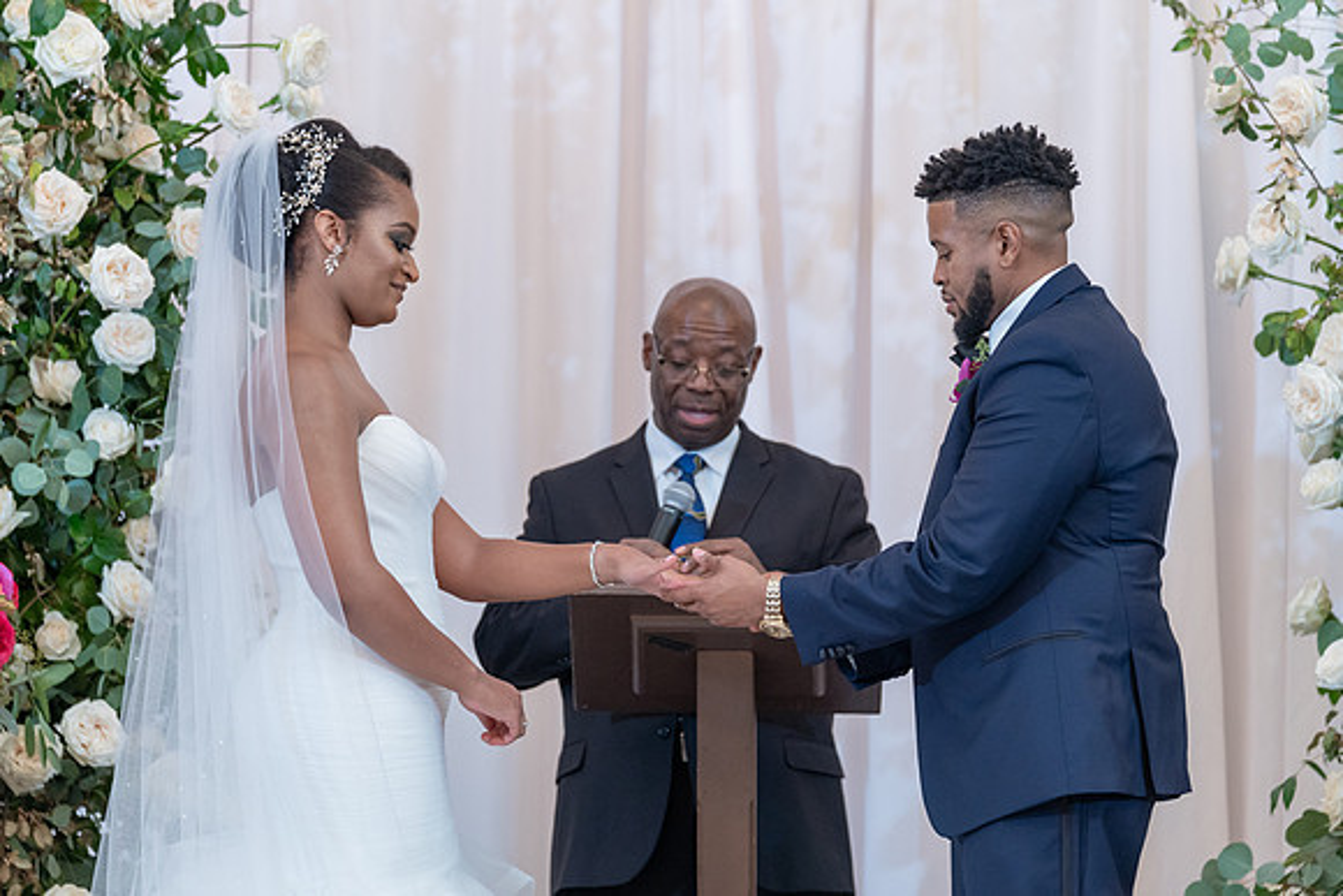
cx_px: 664
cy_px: 453
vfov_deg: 8.1
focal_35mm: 171
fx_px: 6362
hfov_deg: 12.1
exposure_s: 1/100
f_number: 4
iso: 2000
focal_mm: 168
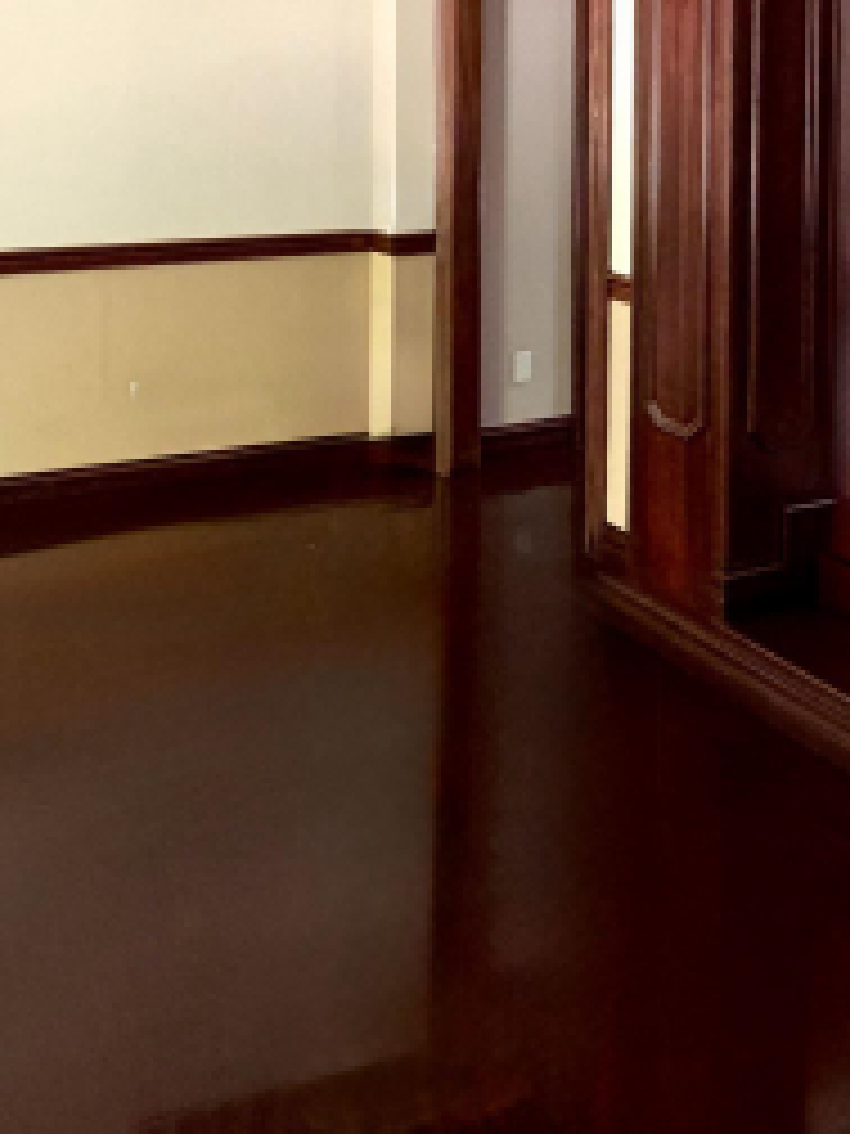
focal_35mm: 37
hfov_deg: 37.6
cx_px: 205
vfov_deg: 44.8
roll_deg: -1.6
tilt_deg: -1.7
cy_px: 81
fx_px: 1211
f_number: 2.2
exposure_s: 1/60
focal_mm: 2.22
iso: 320
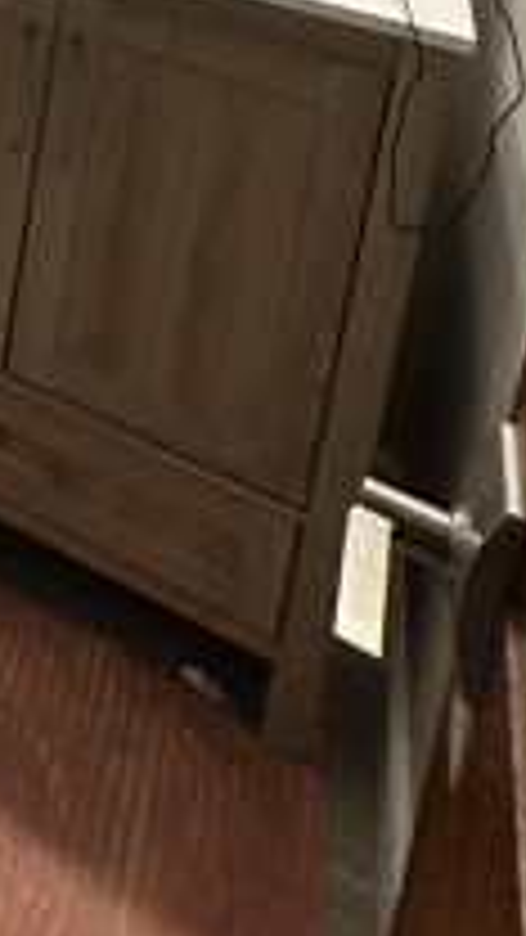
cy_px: -326
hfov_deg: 18.6
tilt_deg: -9.4
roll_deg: -5.2
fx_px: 1215
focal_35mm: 49
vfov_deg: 31.0
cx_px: -441
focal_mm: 2.22
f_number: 2.2
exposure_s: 1/60
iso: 250
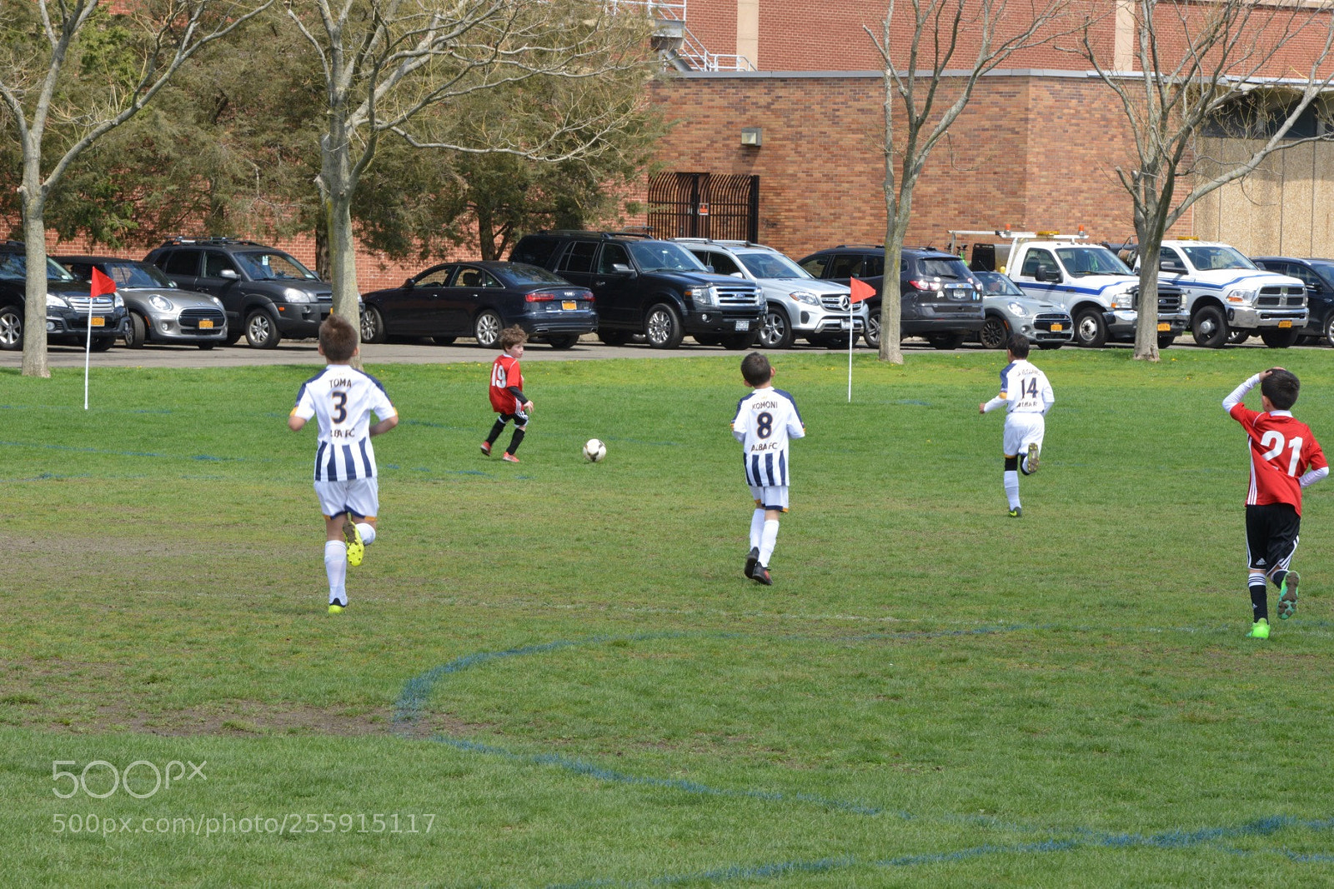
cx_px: 667
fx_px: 6300
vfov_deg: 8.1
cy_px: 444
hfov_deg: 12.1
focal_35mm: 170
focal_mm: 170
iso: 900
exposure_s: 1/125
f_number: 22
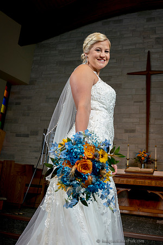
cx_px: 82
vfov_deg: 54.4
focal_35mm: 35
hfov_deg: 37.9
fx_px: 238
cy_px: 122
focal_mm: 35
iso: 200
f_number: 5
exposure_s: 1/100
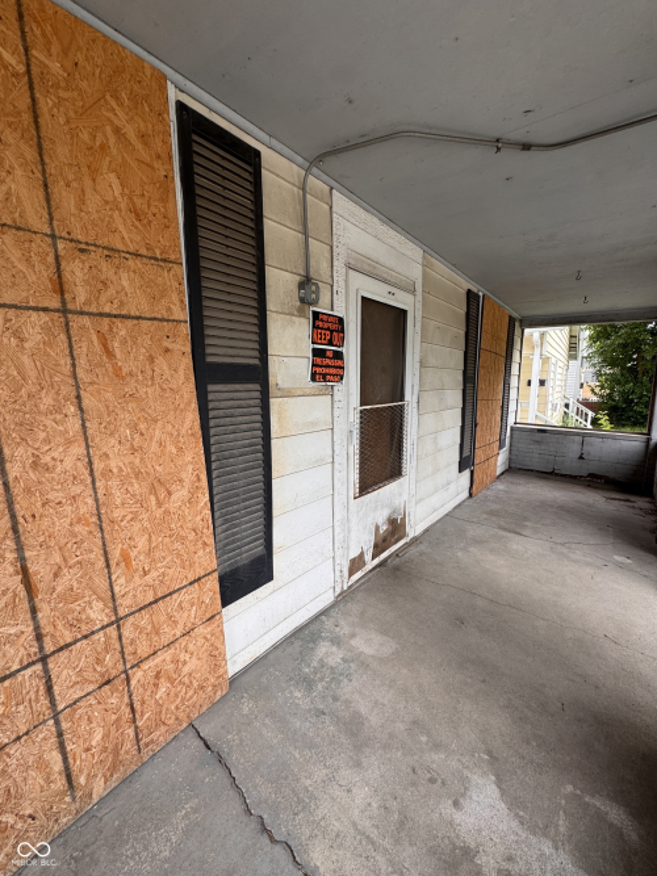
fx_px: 354
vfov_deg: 102.1
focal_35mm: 14
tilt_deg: -8.3
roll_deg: -0.9
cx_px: 328
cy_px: 438
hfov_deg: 85.7
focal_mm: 2.22
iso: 40
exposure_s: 1/253
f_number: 2.2
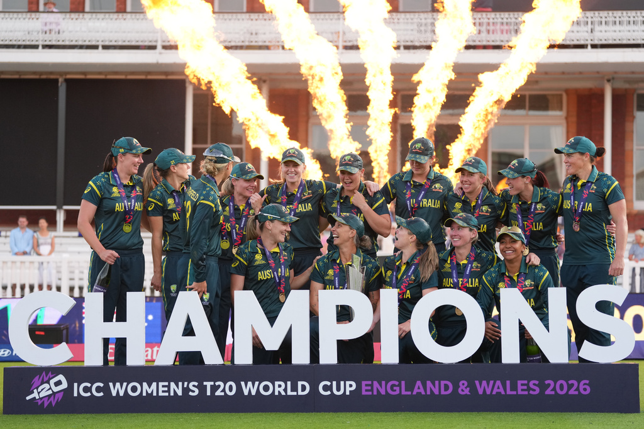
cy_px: 214
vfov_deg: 16.6
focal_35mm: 82
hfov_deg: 24.8
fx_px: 1466
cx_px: 322
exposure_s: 1/1600
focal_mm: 82
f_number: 2.8
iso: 1000
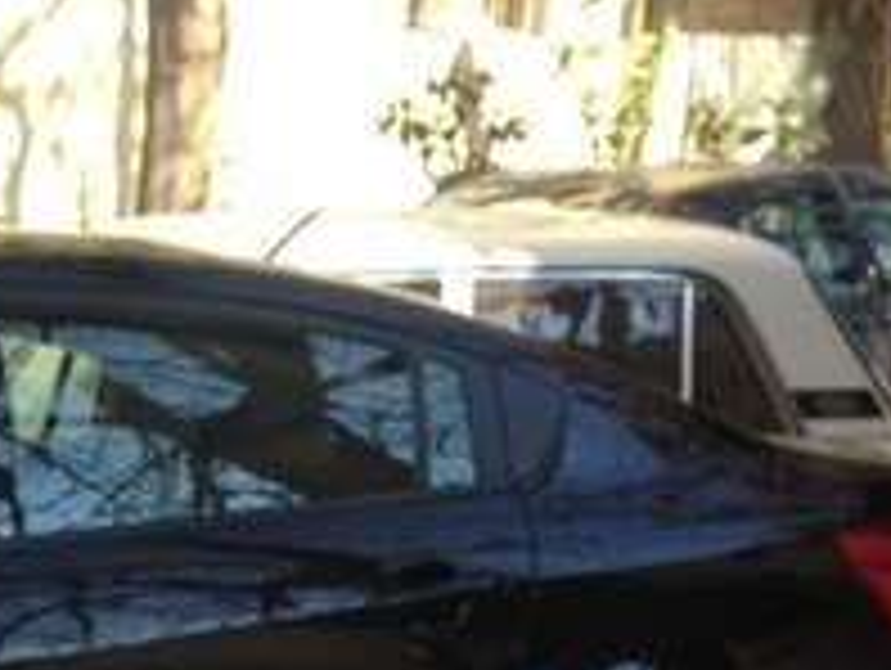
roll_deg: -0.9
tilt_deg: -18.7
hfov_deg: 17.1
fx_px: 2835
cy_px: 960
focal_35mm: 110
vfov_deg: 12.9
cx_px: -166
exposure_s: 1/285
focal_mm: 4.12
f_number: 2.4
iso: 50
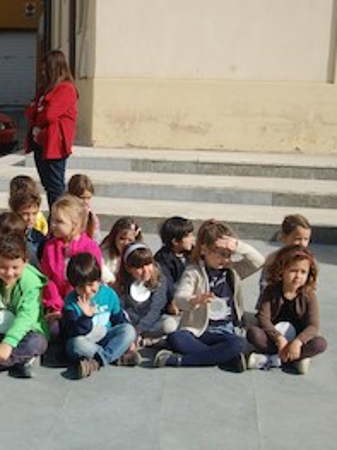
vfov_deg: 33.8
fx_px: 740
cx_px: 15
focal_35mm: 57
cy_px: 225
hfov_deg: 24.7
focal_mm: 26
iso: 200
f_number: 9
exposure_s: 1/320
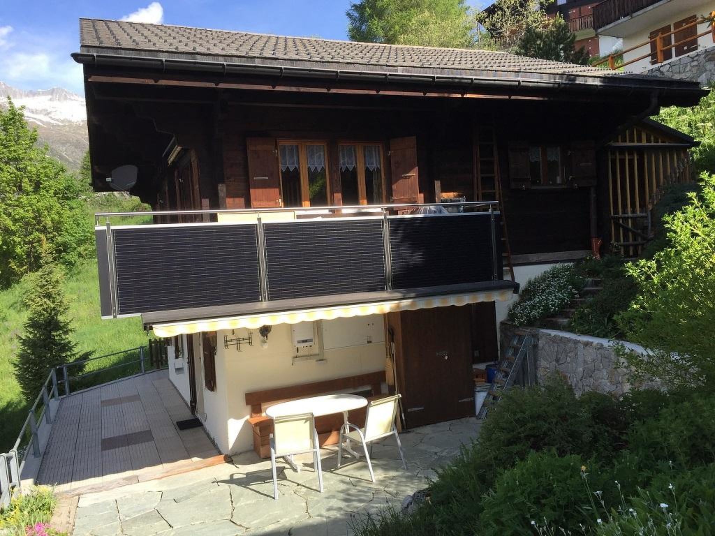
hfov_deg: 61.7
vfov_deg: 48.2
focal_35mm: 29
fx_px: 599
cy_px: 268
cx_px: 358
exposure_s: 1/791
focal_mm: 4.15
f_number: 2.2
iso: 32
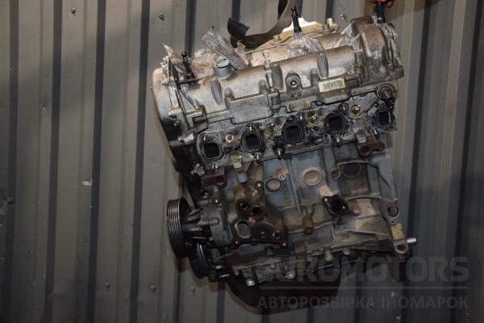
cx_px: 242
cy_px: 162
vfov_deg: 34.2
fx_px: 524
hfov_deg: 49.6
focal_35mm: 39
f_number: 5
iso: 800
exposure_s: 1/60
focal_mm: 26
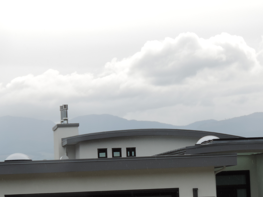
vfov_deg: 9.8
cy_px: 112
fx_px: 1155
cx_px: 134
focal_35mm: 152
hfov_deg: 13.0
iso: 80
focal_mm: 16
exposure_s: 1/500
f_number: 4.1
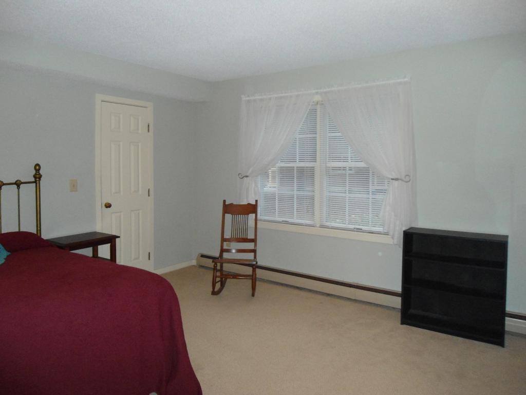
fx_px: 395
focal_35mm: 26
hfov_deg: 67.3
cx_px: 263
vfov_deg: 53.1
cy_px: 198
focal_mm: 4.7
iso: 400
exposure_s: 1/30
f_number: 2.8
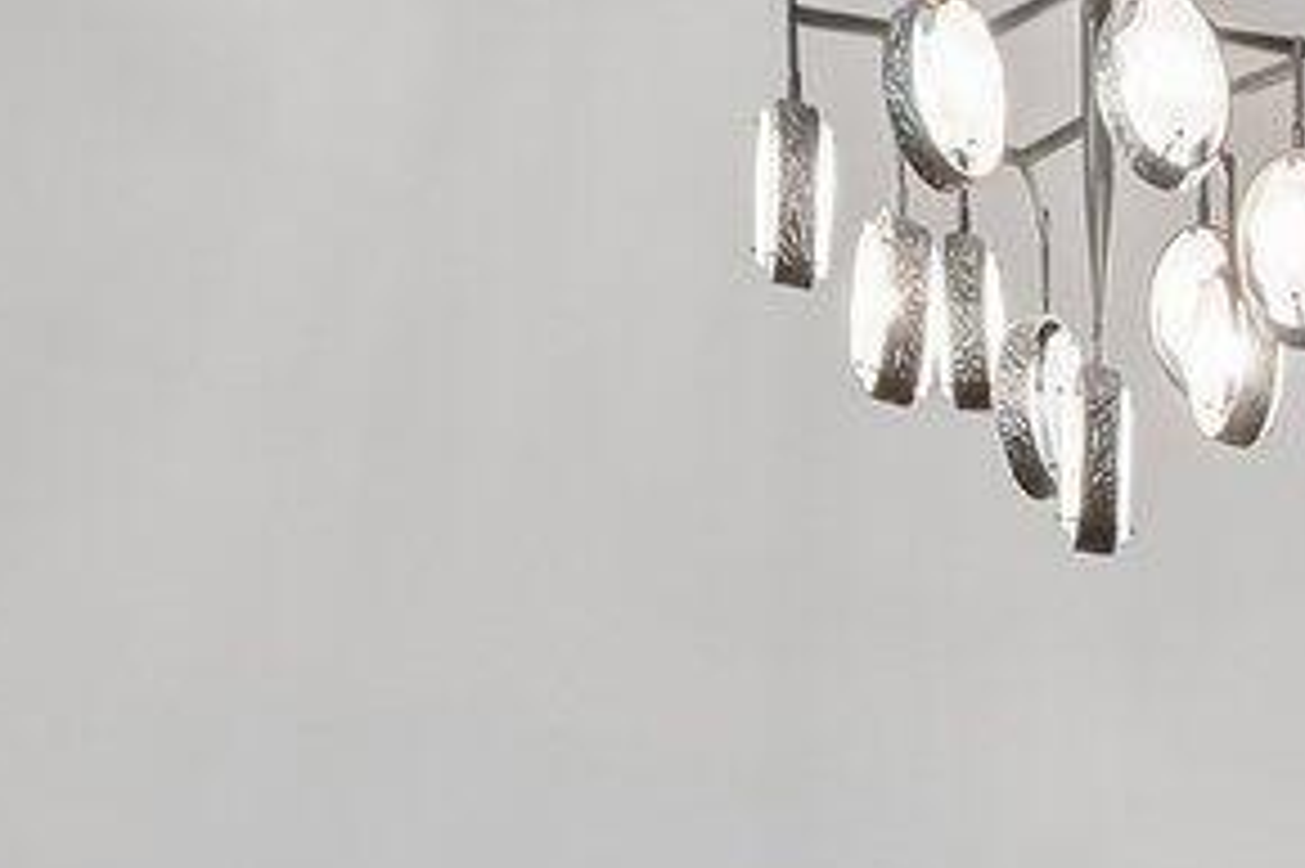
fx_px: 3587
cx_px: 1809
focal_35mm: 99
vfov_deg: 9.9
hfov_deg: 18.8
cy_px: 2705
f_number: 9
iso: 200
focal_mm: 14
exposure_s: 1/8
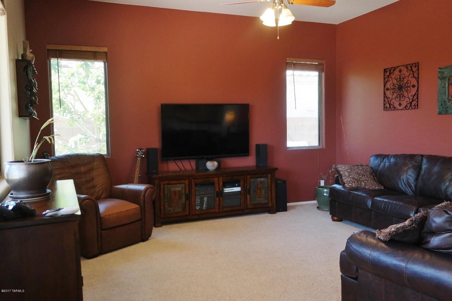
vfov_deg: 43.6
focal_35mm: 30
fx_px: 377
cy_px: 150
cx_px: 226
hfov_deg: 61.9
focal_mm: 20
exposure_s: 1/40
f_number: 3.5
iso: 200
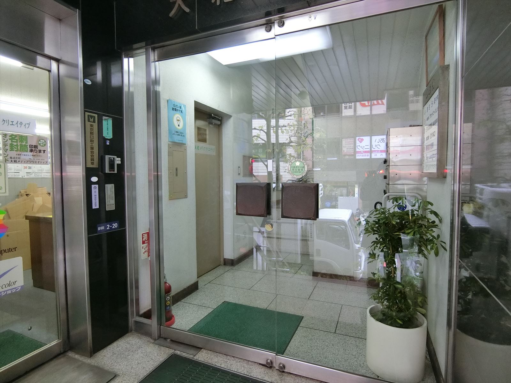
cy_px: 192
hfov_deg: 84.7
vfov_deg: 68.7
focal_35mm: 19
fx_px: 280
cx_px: 256
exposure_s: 1/60
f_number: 2.7
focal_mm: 4.06
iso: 400
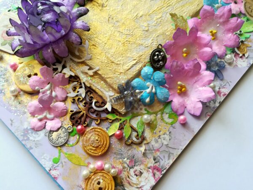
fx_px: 190
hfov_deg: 67.3
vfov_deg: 53.1
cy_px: 95
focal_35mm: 26
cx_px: 126
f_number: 2.2
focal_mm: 3.83
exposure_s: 1/50
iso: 64
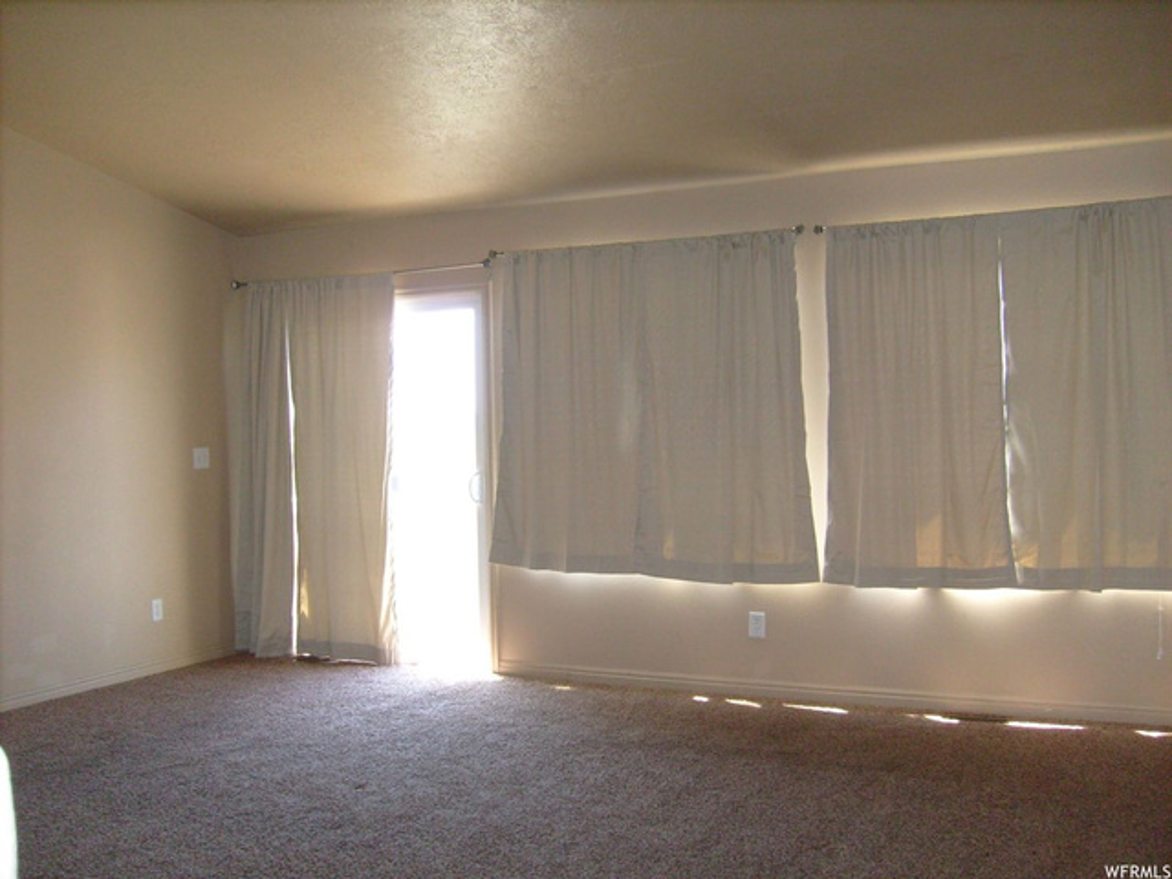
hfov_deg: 52.6
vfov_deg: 40.7
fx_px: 1185
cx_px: 586
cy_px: 440
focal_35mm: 35
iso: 100
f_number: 2.8
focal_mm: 5.8
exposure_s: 1/45
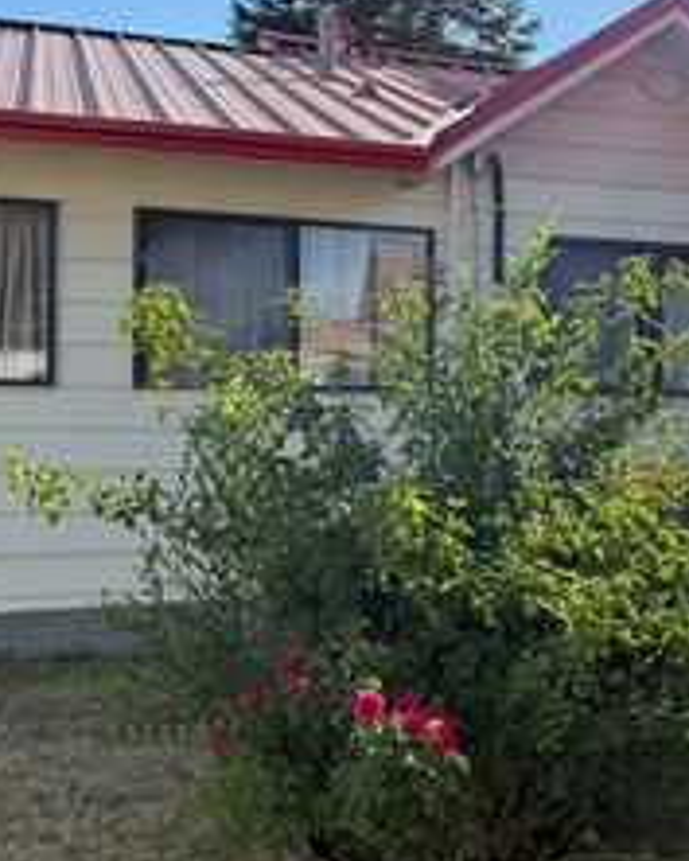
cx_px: 638
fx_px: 1350
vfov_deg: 35.3
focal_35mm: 53
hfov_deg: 27.5
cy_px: 427
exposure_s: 1/4673
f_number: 1.78
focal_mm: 6.76
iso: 100
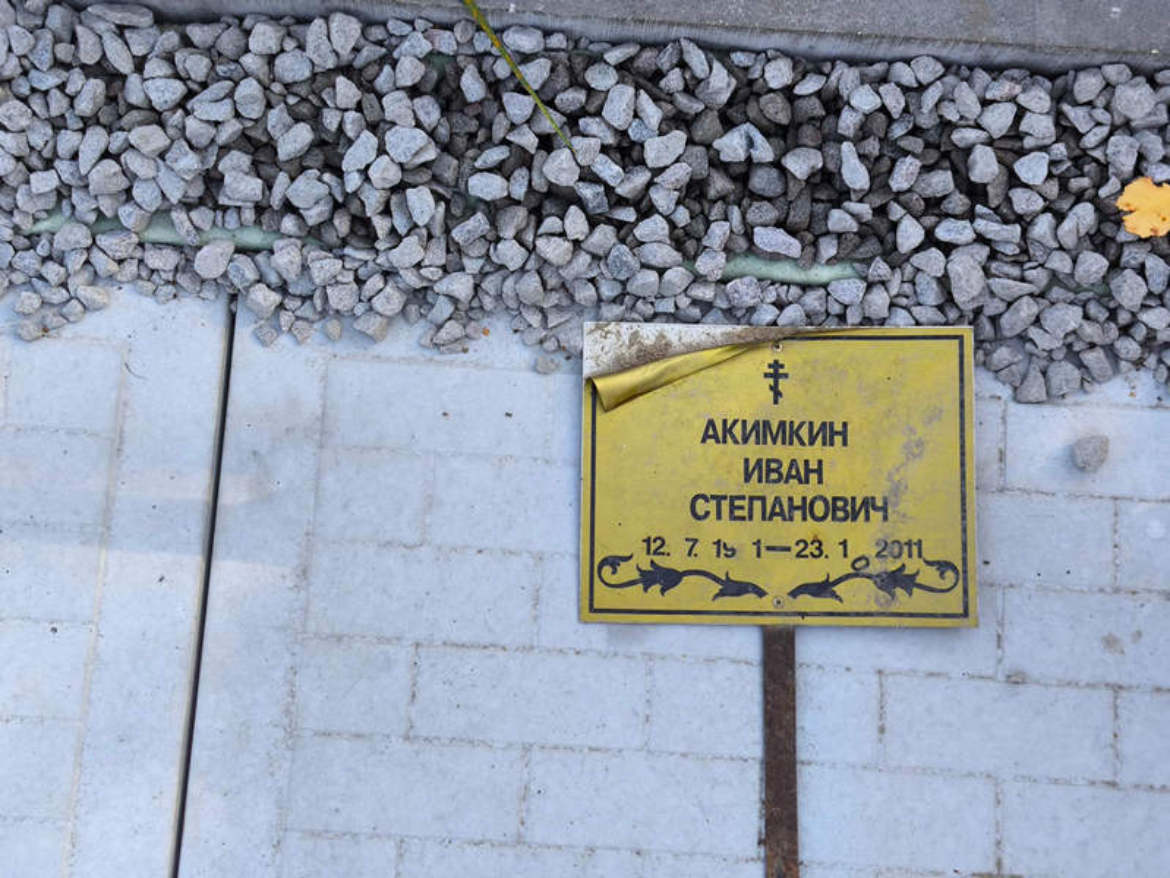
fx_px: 1691
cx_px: 585
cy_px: 439
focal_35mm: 50
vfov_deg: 29.1
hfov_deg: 38.2
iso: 50
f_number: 1.7
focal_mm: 4.71
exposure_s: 1/139
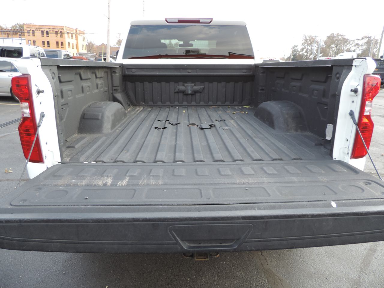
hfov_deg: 71.6
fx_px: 266
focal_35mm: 24
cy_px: 144
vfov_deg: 56.8
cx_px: 192
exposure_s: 1/125
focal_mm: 4.3
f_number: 3
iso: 80
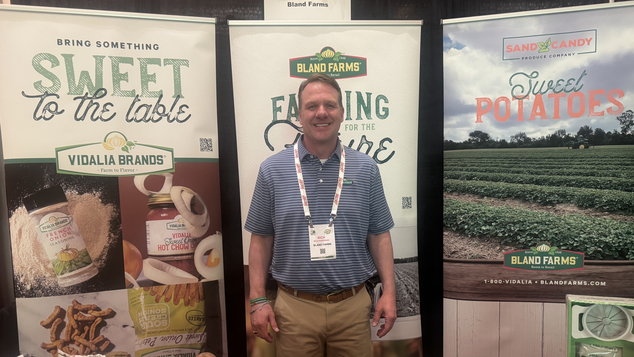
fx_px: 454
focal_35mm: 27
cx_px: 311
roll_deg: +2.9
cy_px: 231
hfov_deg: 69.9
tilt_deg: -7.0
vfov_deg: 42.5
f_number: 1.78
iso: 400
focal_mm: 6.76
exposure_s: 1/60
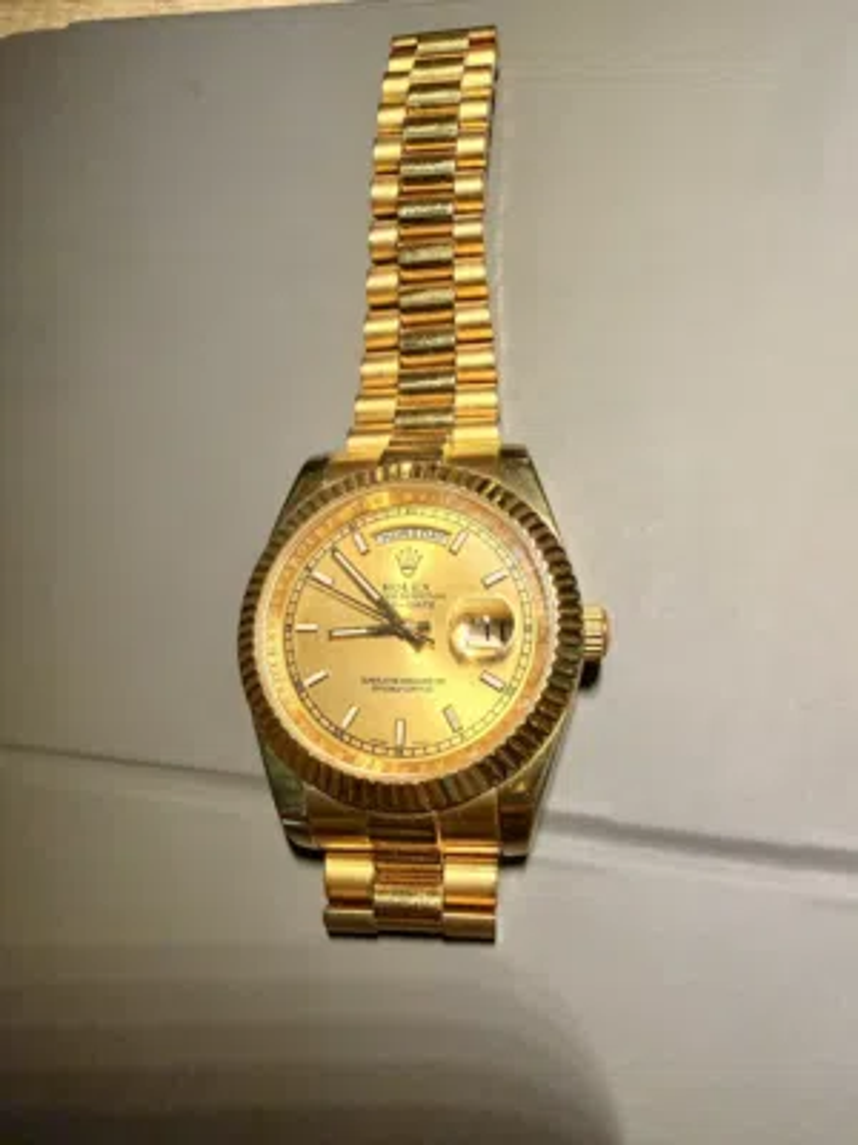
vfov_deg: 71.6
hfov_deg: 56.8
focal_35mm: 24
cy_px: 572
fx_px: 793
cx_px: 429
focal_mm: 2.22
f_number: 2.2
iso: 320
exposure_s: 1/121
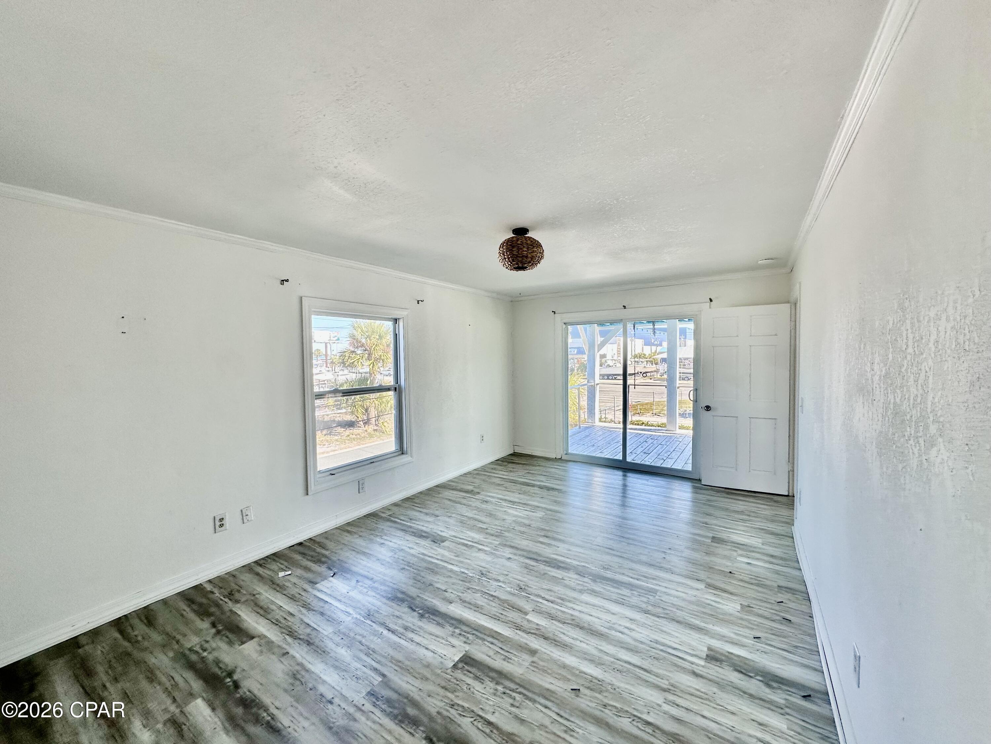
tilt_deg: -1.0
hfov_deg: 102.1
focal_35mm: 14
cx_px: 496
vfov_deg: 85.7
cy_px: 372
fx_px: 401
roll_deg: +1.2
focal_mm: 2.22
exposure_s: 1/205
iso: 40
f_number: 2.2
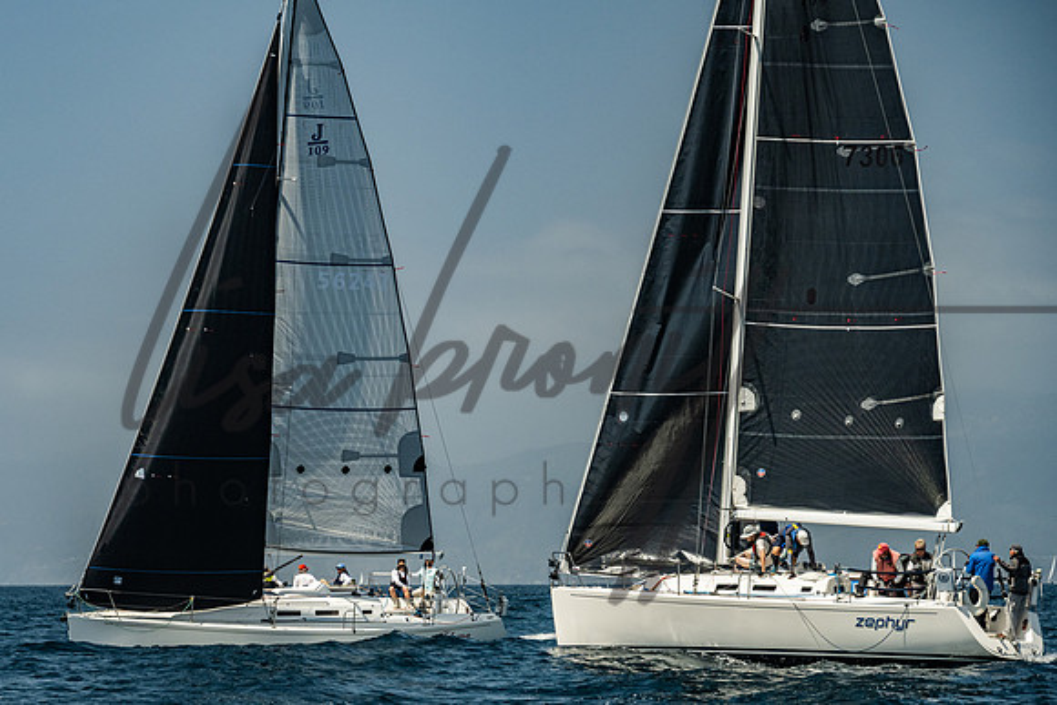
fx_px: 4500
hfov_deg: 13.4
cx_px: 366
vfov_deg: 9.0
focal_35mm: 153
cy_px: 449
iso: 320
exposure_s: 1/2000
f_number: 6.3
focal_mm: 115
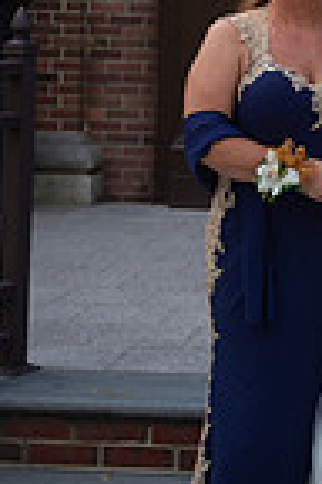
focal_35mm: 109
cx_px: 465
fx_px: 1462
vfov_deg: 18.5
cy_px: 54
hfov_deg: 12.1
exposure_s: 1/1250
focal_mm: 35
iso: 400
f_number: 4
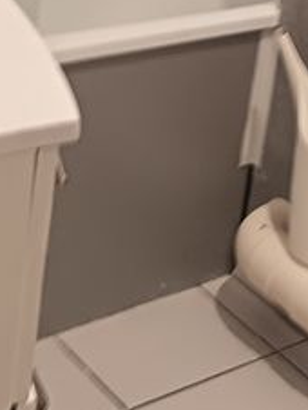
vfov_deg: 18.2
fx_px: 1255
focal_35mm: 106
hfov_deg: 13.7
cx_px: 353
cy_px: 24
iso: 1651
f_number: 1.75
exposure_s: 1/33.3
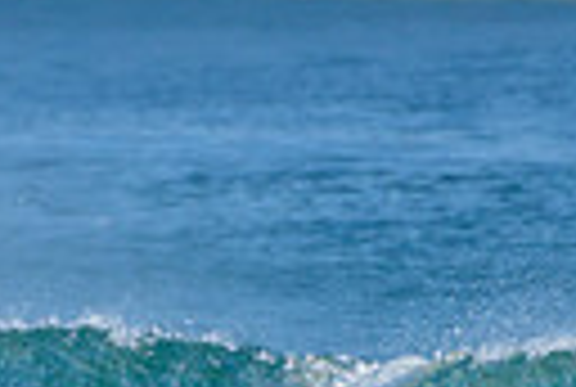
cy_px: 534
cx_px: -293
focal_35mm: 2768
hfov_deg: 0.7
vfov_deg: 0.5
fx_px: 44391
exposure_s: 1/2000
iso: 180
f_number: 5.6
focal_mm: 500
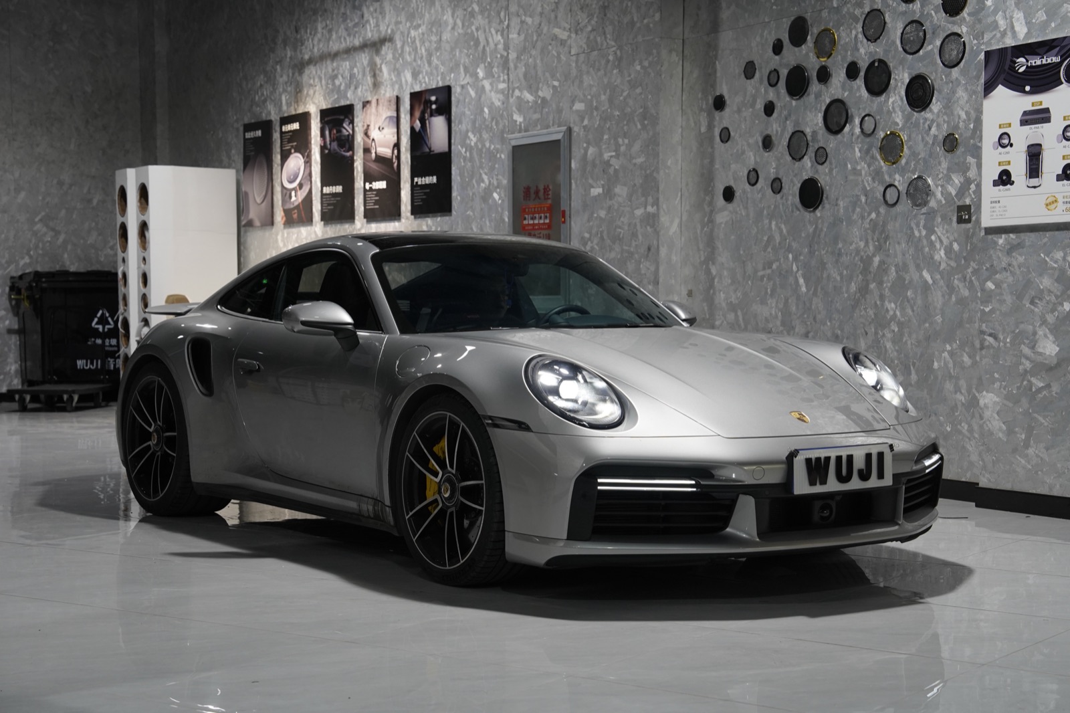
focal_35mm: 59
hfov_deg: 33.9
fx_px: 1753
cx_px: 535
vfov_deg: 23.0
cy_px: 356
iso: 1000
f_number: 5
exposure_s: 1/100
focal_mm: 59
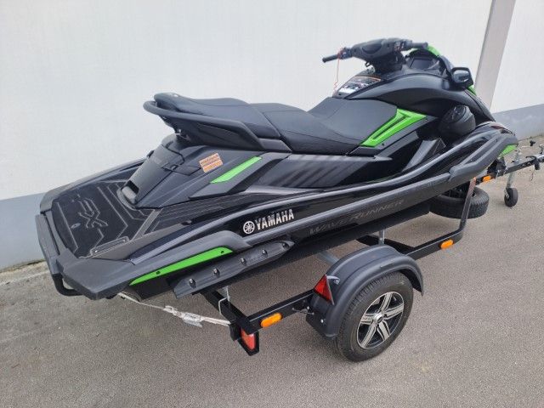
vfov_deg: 54.9
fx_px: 393
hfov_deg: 69.4
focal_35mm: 25
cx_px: 272
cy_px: 204
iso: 32
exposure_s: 1/161
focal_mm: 4.65
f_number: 1.8
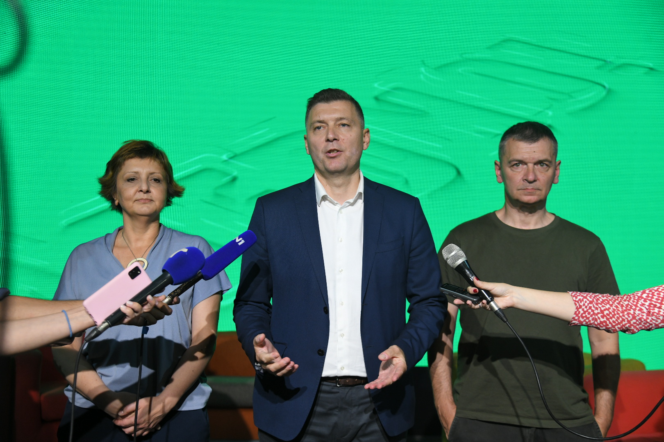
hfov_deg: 41.1
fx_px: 885
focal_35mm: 48
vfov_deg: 28.1
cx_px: 332
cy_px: 221
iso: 1600
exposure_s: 1/250
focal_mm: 48
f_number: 4
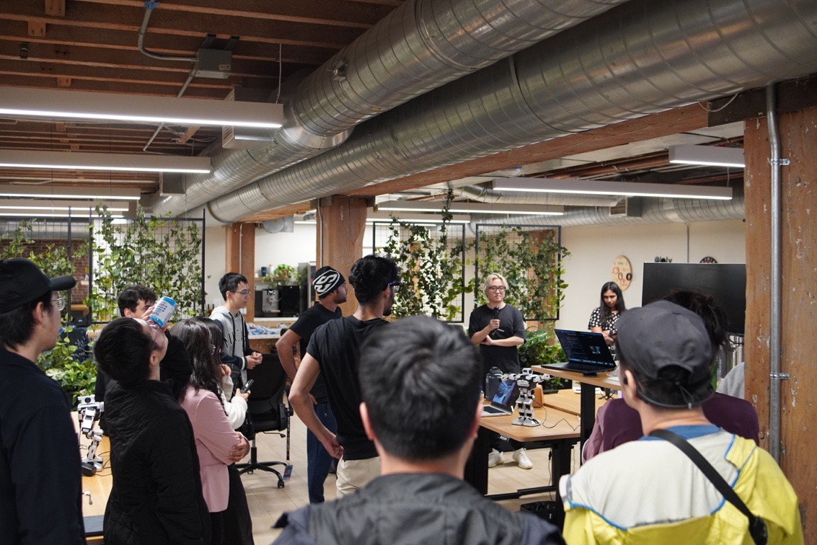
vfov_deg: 36.4
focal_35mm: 37
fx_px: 829
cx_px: 427
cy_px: 262
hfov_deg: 52.4
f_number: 2.2
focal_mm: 23
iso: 1600
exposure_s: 1/160
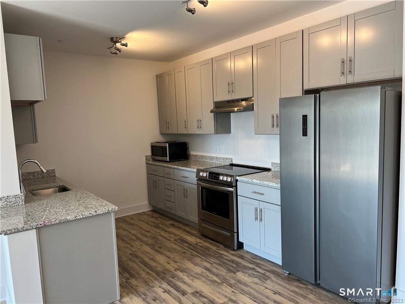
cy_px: 152
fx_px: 304
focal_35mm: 26
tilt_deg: -6.7
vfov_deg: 53.1
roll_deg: +1.8
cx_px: 202
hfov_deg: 67.3
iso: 80
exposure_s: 1/120
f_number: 1.5
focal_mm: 5.7
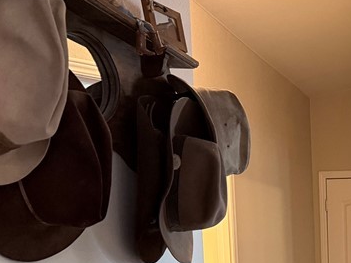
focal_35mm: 70
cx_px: 364
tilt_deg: -7.8
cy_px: 347
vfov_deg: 19.3
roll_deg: +0.7
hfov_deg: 26.1
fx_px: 710
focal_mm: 6.76
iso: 500
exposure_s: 1/60
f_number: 1.78
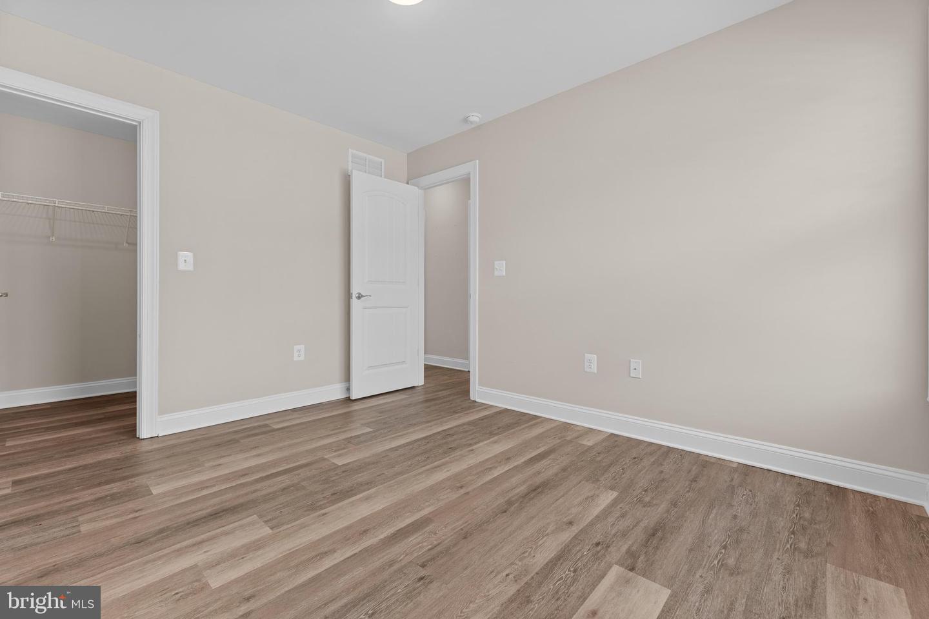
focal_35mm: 15
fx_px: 387
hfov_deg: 100.4
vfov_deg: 77.3
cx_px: 464
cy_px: 310
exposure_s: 1/2.5
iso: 200
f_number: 6.3
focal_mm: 10
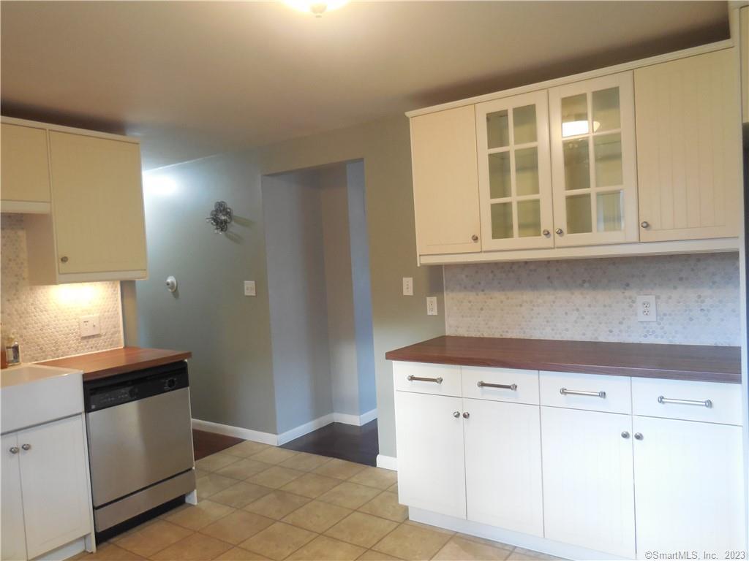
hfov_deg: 69.4
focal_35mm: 25
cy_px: 280
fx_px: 541
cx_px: 374
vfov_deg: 54.9
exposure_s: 1/25
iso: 400
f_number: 3.1
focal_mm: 4.5
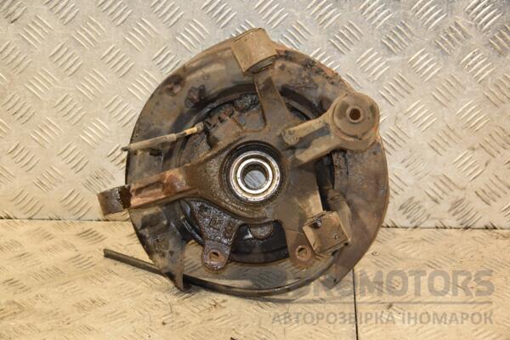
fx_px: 1105
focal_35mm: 78
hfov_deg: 26.0
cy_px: 170
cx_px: 255
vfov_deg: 17.5
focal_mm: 52
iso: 800
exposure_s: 1/100
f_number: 5
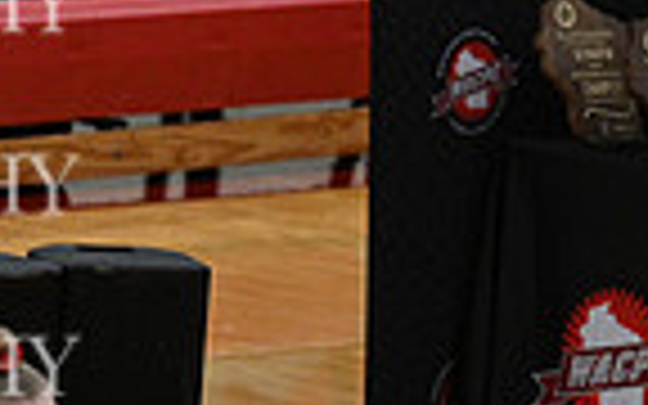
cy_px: 457
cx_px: -572
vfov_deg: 1.6
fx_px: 14517
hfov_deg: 2.5
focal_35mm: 822
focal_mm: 200
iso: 4000
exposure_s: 1/400
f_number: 4
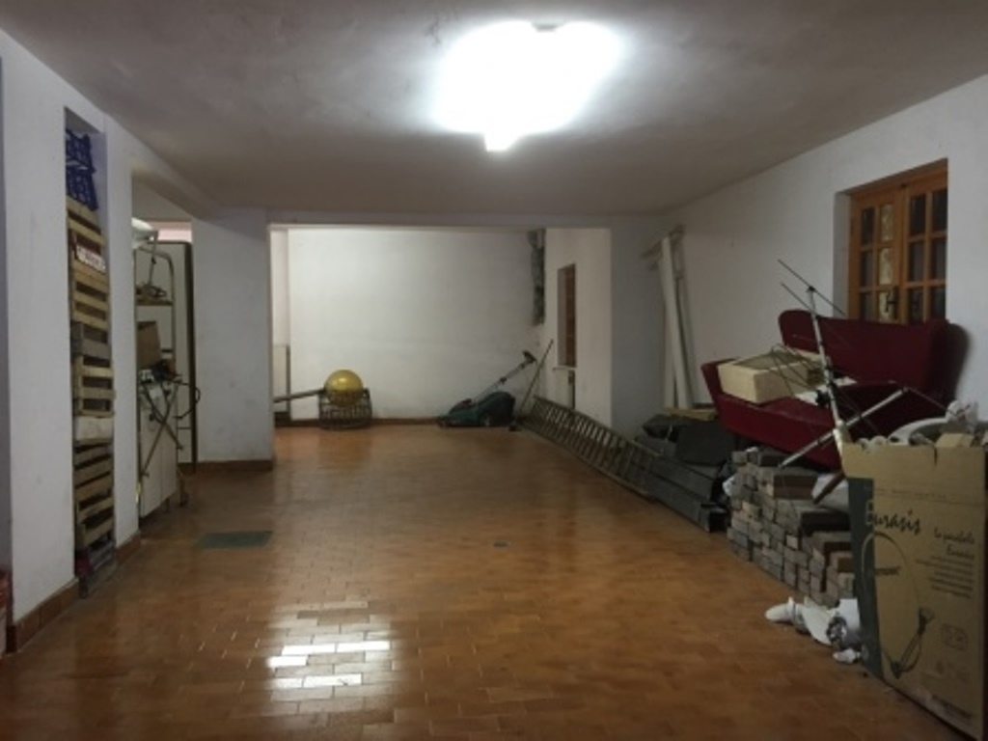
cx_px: 494
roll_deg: -0.5
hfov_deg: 61.7
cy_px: 370
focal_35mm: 29
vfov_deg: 48.2
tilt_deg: -0.8
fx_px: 828
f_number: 2.2
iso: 200
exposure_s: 1/33
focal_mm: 4.15
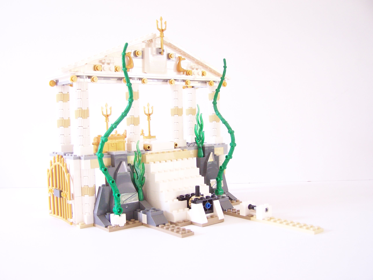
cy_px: 140
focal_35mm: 38
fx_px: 409
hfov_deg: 49.0
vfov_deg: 37.7
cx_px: 186
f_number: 3.2
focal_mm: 6.3
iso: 200
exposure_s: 1/15
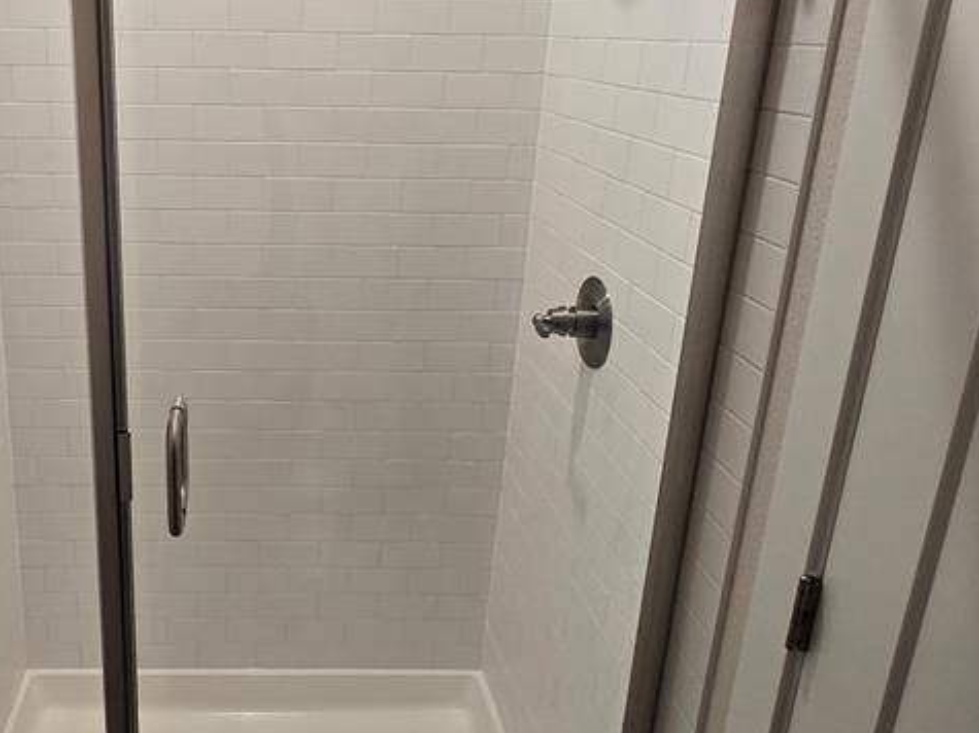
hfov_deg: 60.8
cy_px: 277
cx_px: 274
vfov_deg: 49.3
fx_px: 792
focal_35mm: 28
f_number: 2.2
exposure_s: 1/60
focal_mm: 2.2
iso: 125
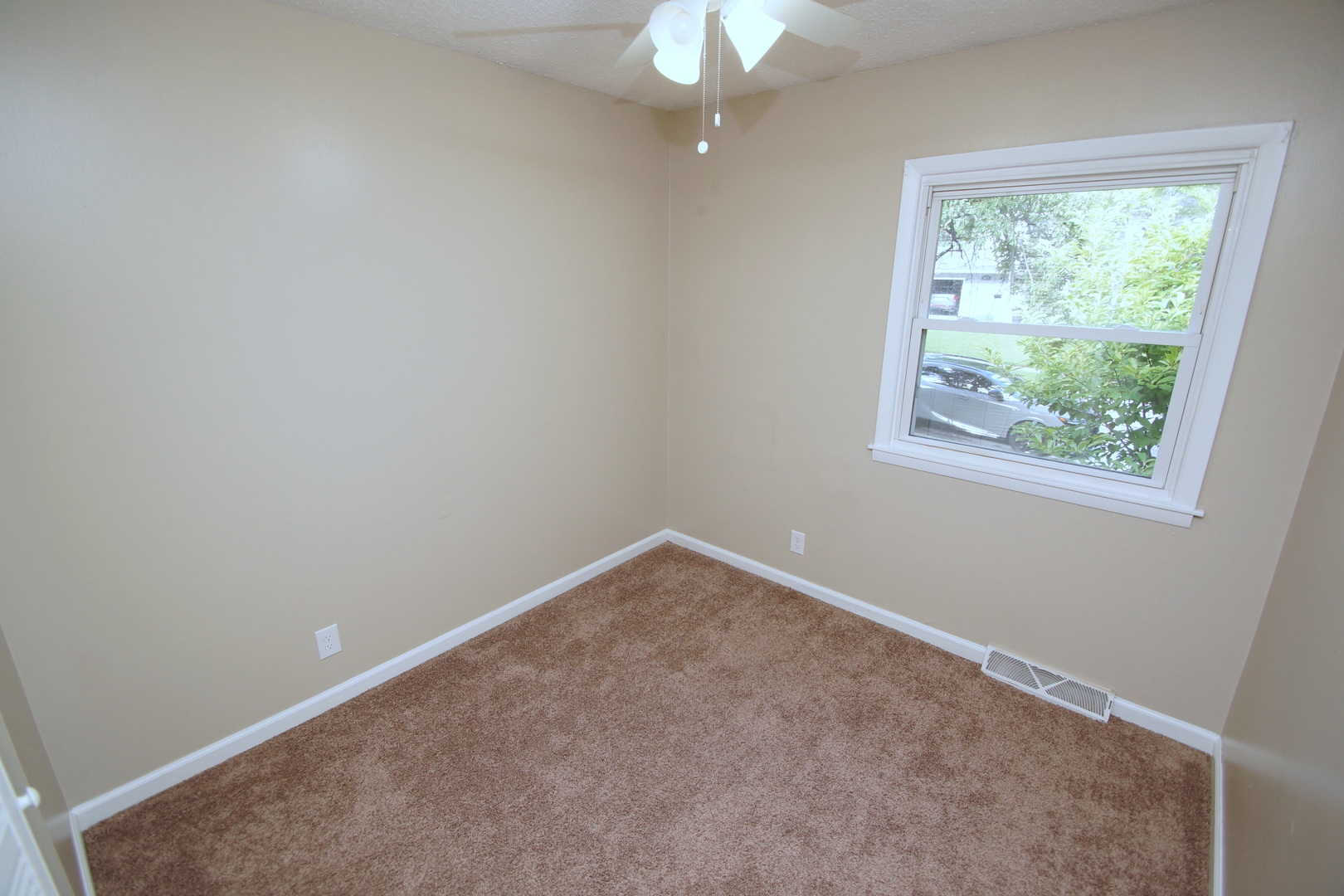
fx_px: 560
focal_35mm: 15
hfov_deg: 100.4
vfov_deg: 77.3
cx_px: 672
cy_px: 448
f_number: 4
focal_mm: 10
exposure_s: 1/60
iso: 250
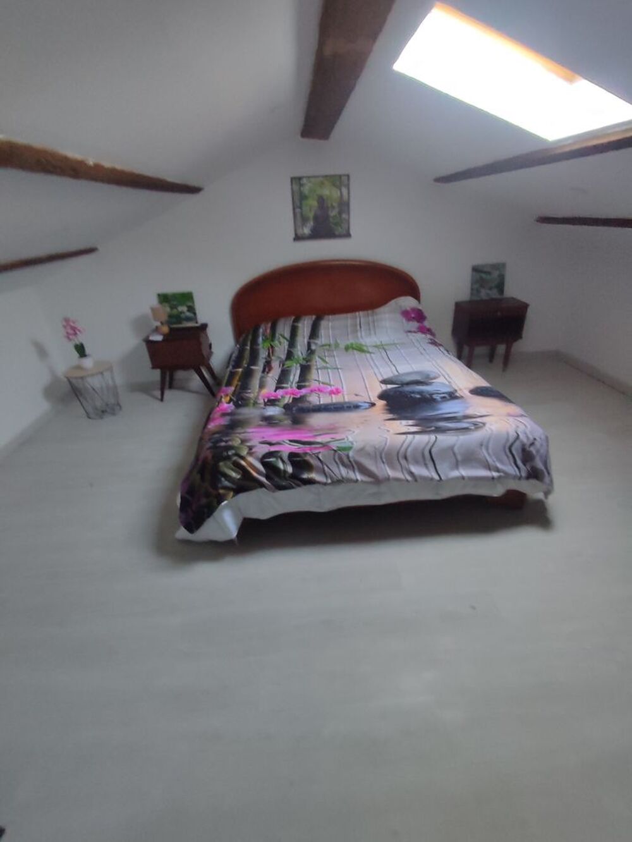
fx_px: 389
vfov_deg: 94.5
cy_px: 421
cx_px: 316
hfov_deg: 78.1
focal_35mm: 16
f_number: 2.2
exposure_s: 1/33
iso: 229
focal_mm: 1.65
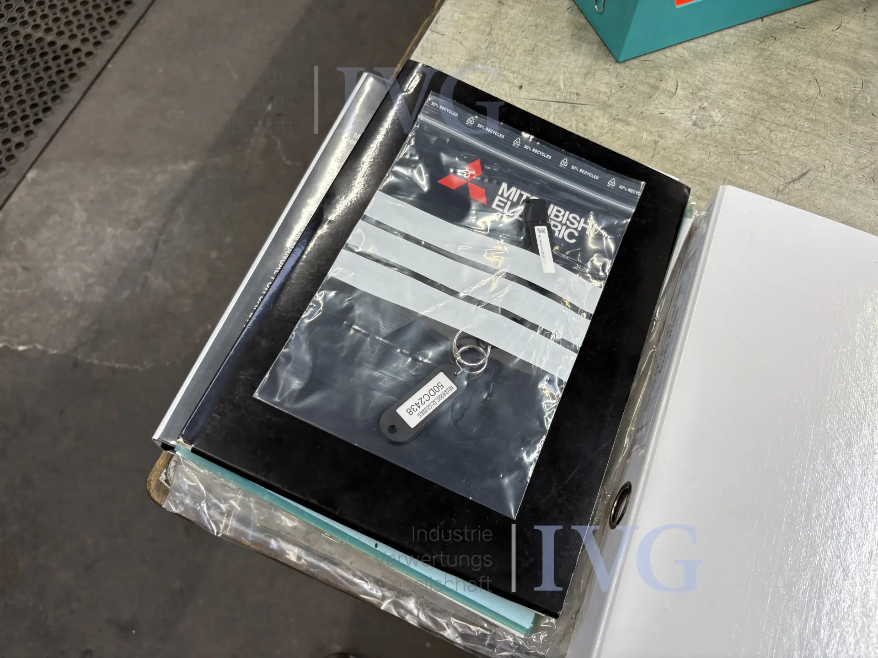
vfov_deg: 53.1
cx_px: 439
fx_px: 659
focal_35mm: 26
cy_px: 329
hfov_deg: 67.3
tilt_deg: -64.9
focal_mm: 5.96
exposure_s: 1/100
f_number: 1.6
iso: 50
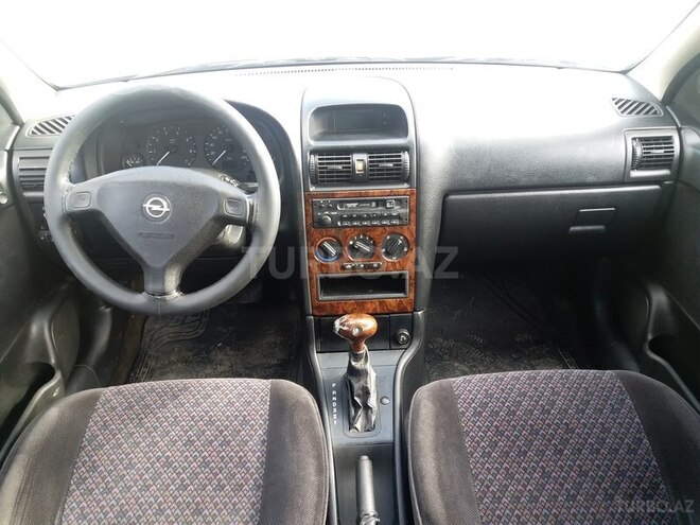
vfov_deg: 49.7
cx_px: 350
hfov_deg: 63.4
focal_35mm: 28
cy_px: 262
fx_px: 566
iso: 64
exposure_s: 1/33
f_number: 1.9
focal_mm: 3.7
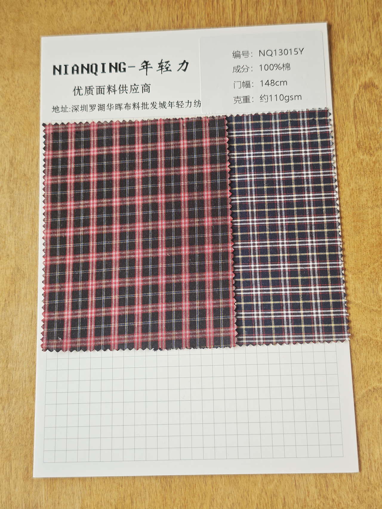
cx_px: 191
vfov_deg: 40.4
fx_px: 692
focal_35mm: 47
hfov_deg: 30.9
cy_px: 254
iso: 100
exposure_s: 1/100
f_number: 1.44
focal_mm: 6.68
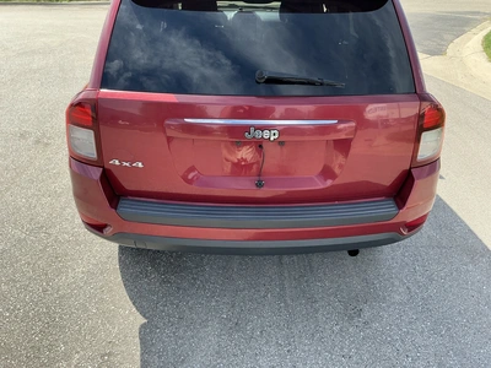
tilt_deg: -30.2
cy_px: 184
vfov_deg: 49.7
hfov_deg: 63.4
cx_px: 246
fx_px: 397
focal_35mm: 28
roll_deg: +0.8
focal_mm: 3
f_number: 1.8
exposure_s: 1/491
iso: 25
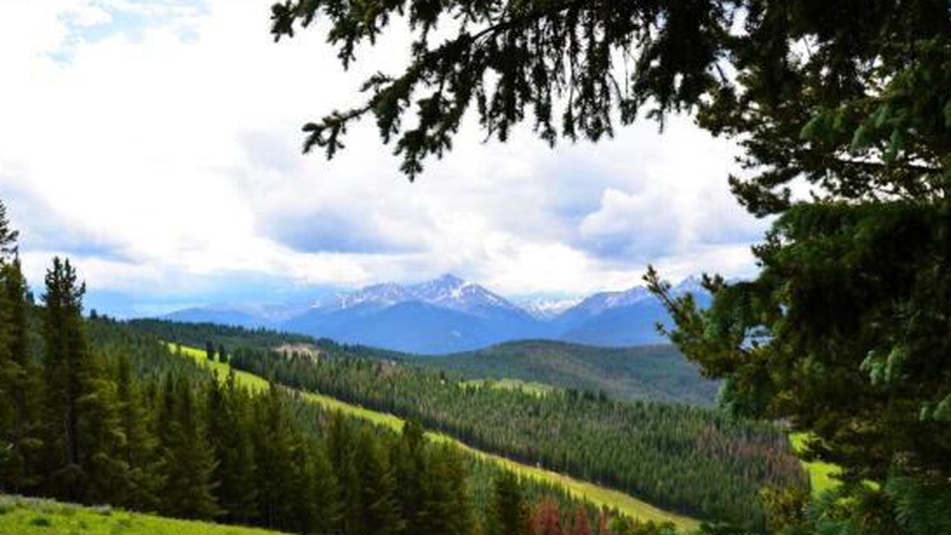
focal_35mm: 33
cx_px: 447
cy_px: 343
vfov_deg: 35.4
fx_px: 832
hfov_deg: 59.4
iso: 125
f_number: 11
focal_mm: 18
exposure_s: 1/125
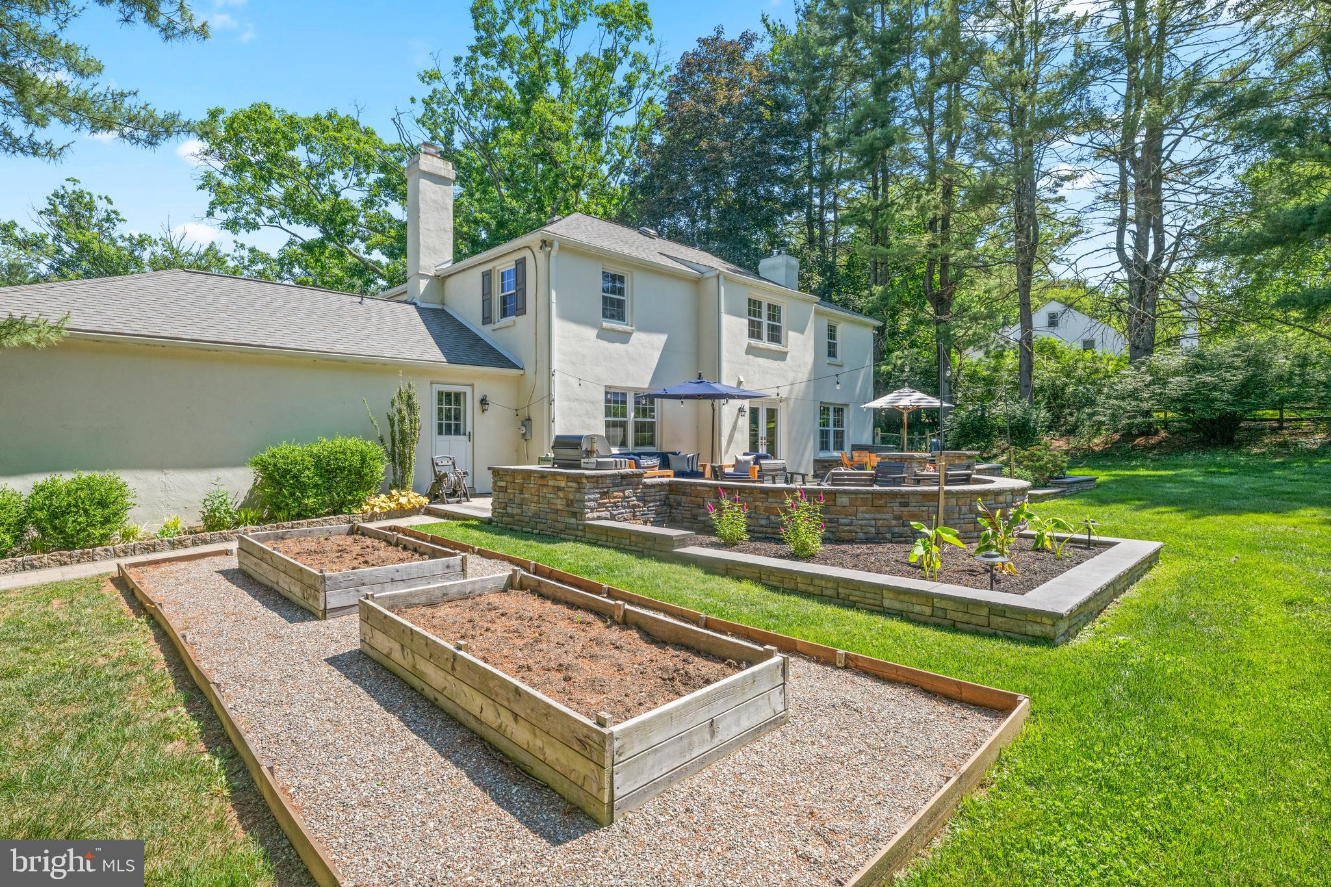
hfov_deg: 90.0
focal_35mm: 18
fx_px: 665
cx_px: 666
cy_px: 444
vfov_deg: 67.4
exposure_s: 1/400
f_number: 9
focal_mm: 18
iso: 320
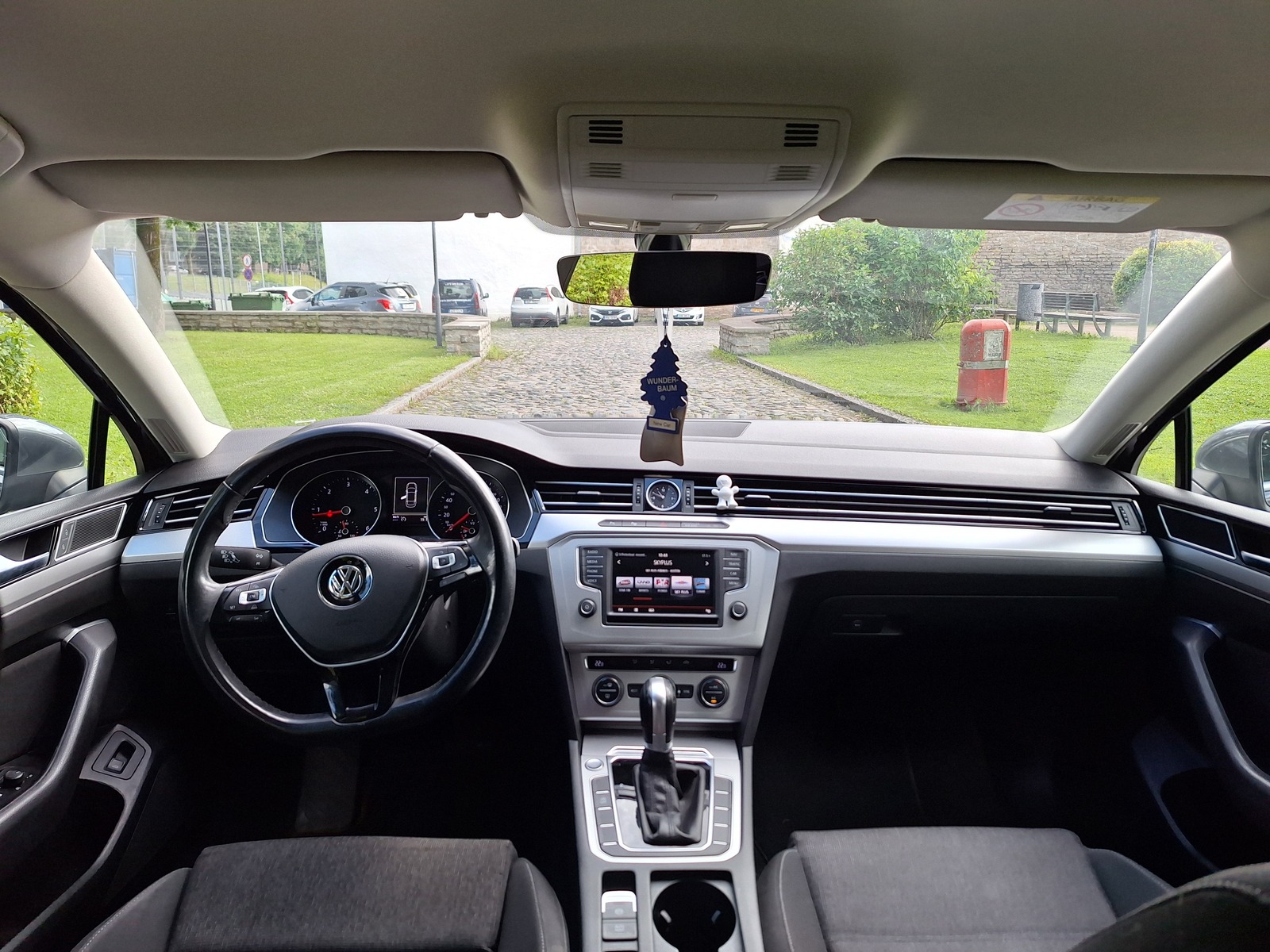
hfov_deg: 73.9
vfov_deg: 58.9
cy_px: 476
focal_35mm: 23
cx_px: 635
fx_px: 844
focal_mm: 5.54
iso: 40
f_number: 1.8
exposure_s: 1/322
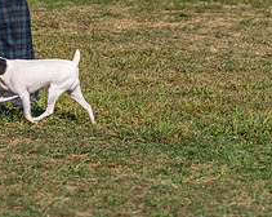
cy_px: -62
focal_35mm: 289
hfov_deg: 6.7
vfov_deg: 5.3
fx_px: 2322
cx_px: -2
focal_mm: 96
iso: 100
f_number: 4.5
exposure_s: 1/1250
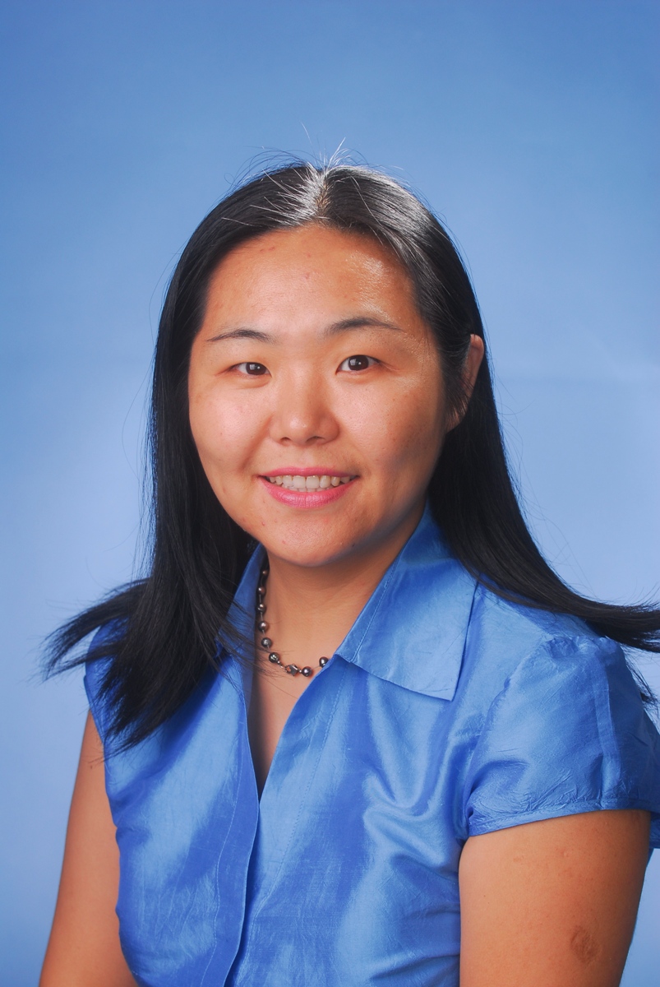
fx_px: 3373
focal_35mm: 123
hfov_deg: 11.2
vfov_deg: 16.6
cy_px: 494
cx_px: 330
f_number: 5.6
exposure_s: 1/30
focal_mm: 82
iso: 200
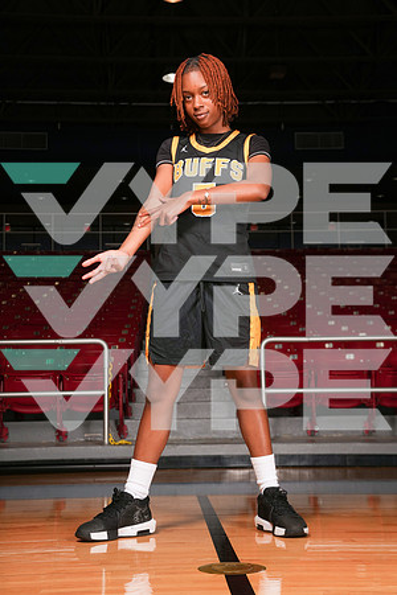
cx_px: 198
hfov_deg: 27.0
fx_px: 827
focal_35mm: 50
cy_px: 298
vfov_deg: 39.6
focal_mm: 50
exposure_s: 1/200
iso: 250
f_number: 6.3
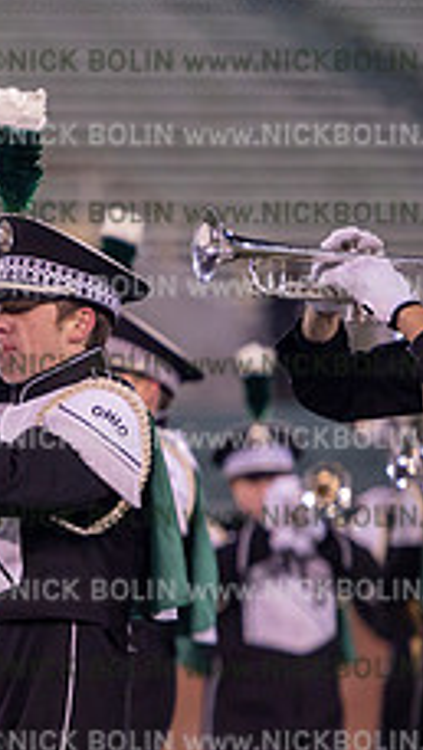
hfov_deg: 2.7
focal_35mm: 452
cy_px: 441
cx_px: -279
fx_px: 9003
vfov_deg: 4.8
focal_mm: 170
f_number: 2.8
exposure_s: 1/1250
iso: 2500
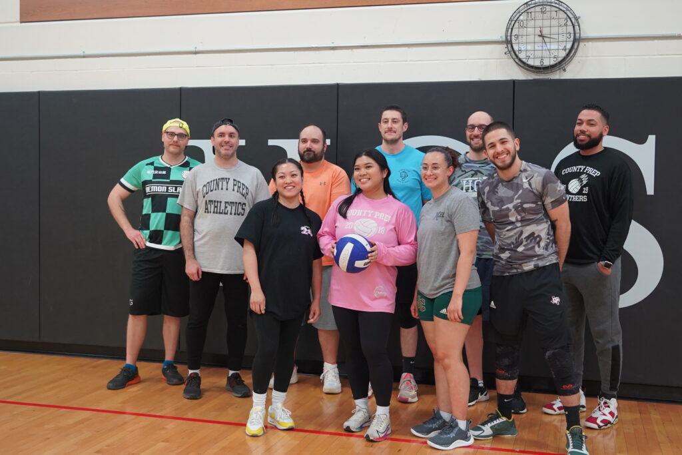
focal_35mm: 42
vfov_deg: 31.9
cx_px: 341
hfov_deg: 46.4
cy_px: 228
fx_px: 796
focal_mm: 28
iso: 1600
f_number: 4
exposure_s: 1/160
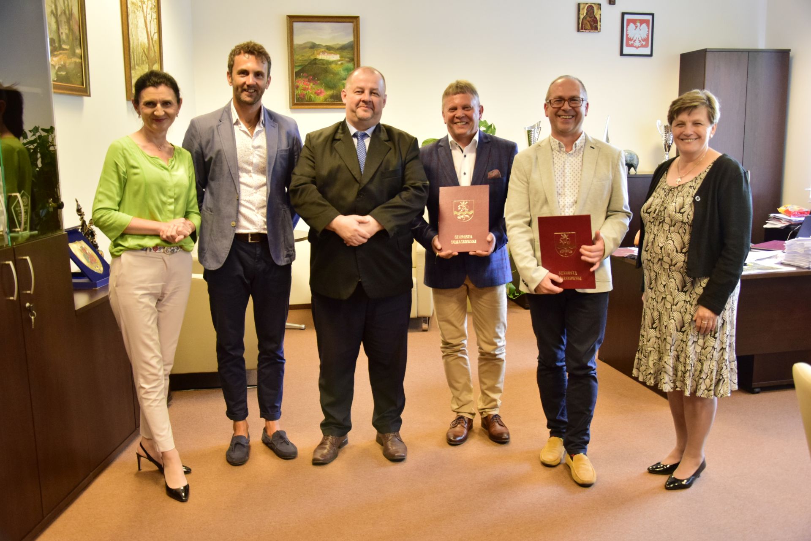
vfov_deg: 40.0
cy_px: 270
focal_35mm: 33
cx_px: 406
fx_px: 744
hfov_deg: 57.2
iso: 1600
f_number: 4
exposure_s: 1/80
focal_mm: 22
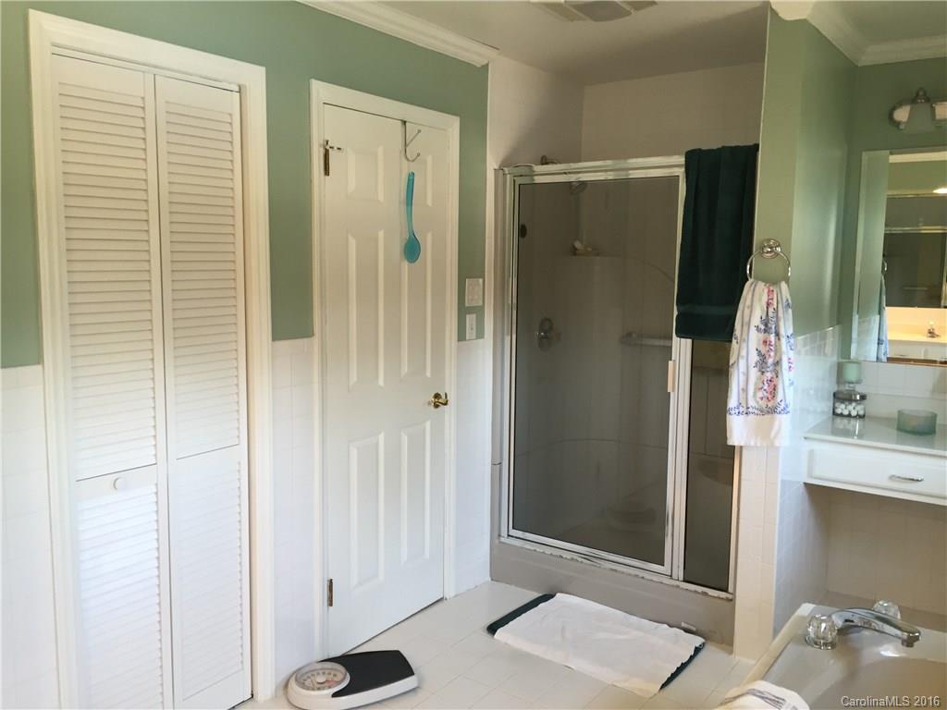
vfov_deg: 48.2
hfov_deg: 61.7
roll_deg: -0.5
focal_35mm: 29
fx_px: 793
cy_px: 355
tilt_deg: -8.3
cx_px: 474
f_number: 2.2
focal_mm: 4.15
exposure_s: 1/30
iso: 64
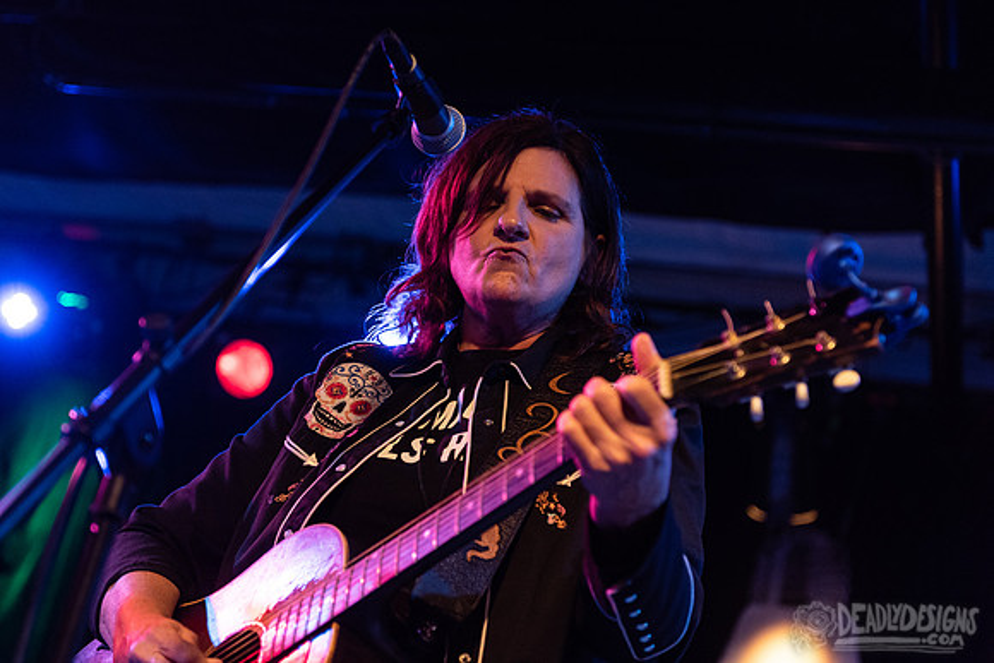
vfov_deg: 20.5
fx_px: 1836
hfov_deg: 30.3
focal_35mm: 66
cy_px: 308
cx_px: 482
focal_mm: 62
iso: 2000
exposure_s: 1/200
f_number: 3.2
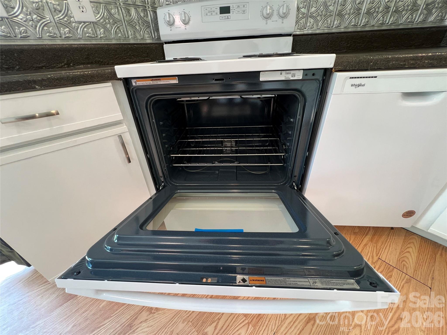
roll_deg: +3.9
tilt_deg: -32.6
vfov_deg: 89.9
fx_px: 168
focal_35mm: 13
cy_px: 168
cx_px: 224
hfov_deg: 106.2
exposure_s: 1/60
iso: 200
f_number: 1.8
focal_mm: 1.57
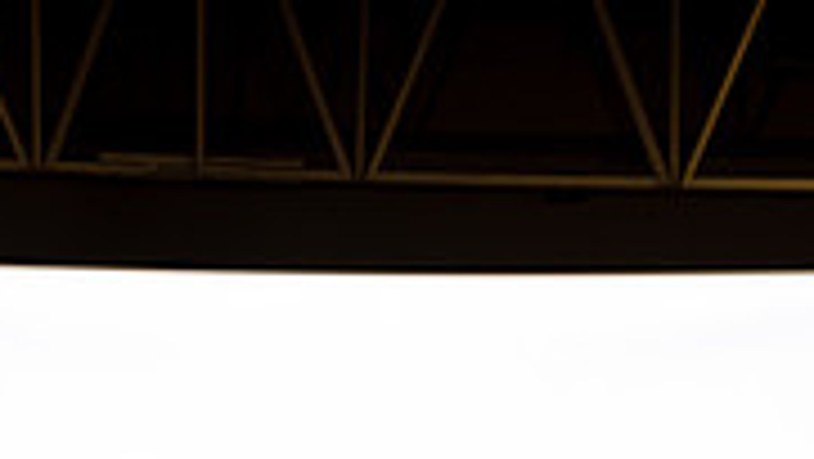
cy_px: 976
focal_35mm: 130
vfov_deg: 8.7
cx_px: 400
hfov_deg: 16.5
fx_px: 2807
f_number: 5.6
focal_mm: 50
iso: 400
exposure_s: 1/250
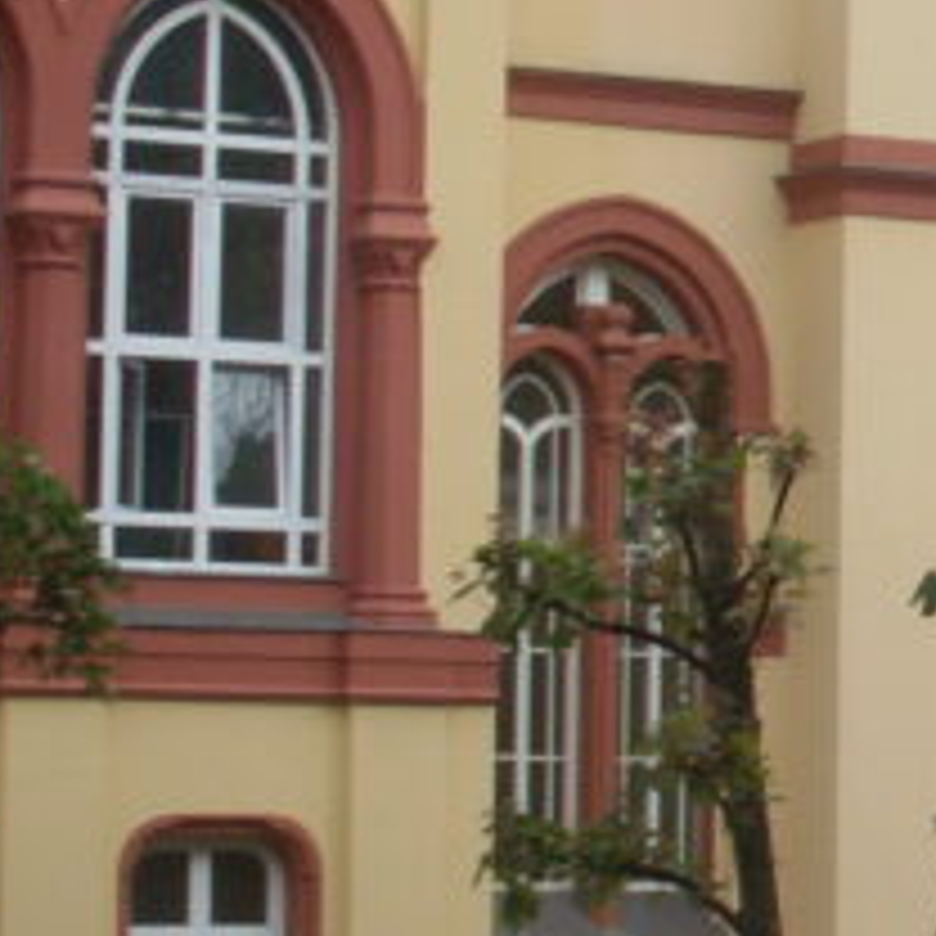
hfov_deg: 10.0
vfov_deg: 10.6
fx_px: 5048
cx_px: 1670
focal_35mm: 165
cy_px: 396
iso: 80
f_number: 7.7
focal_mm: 6.3
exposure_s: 1/125
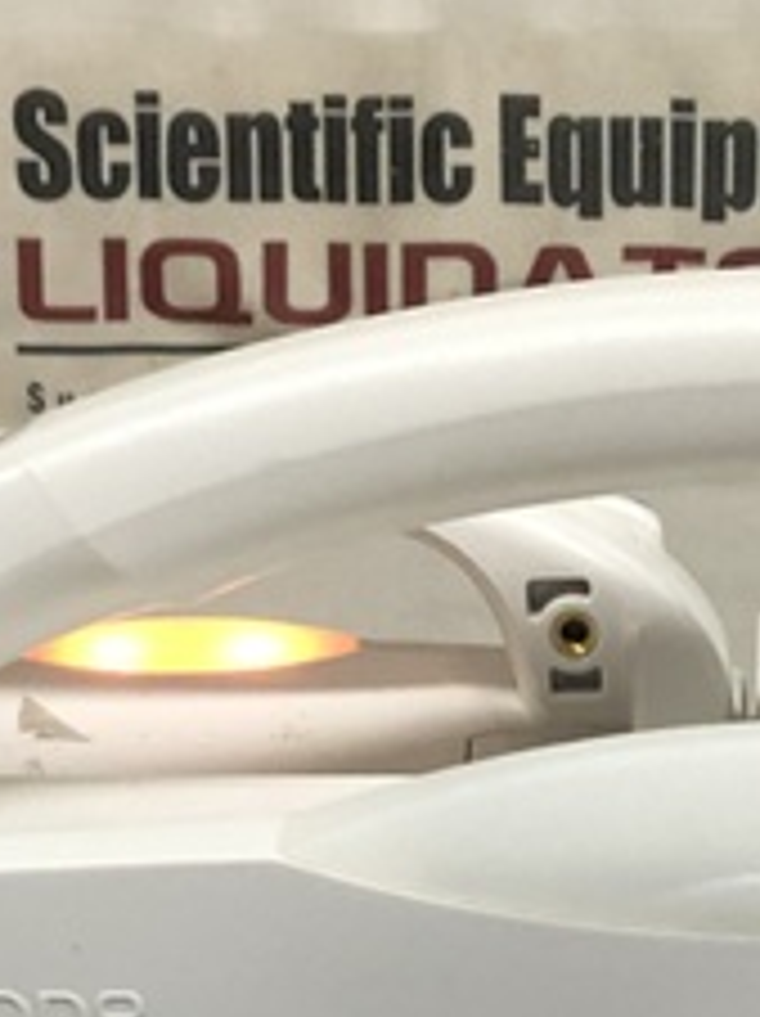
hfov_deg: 11.7
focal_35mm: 125
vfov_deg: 14.9
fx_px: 3666
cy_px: 1418
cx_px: 747
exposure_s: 1/40
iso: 25
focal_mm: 3.99
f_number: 1.8
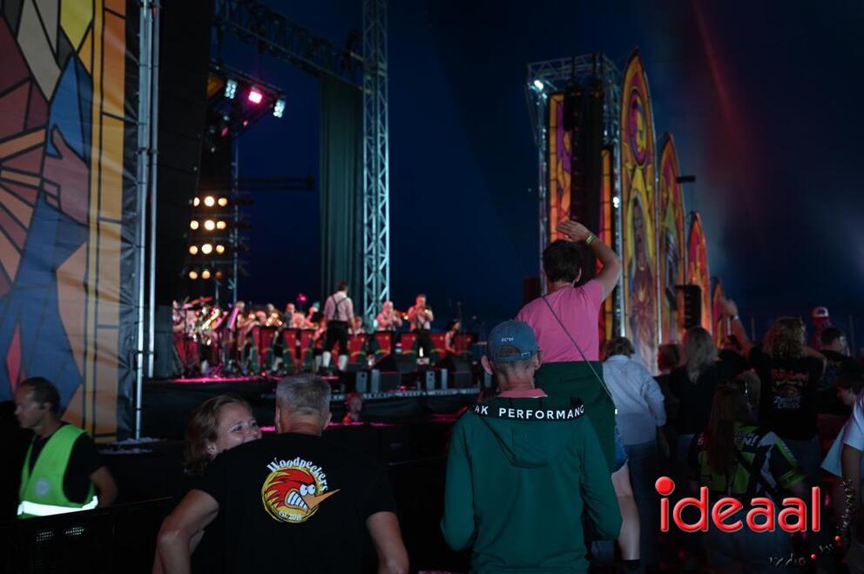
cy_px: 287
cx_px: 432
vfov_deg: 33.3
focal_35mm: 40
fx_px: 959
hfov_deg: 48.5
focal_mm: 40
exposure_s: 1/40
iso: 320
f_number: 3.2
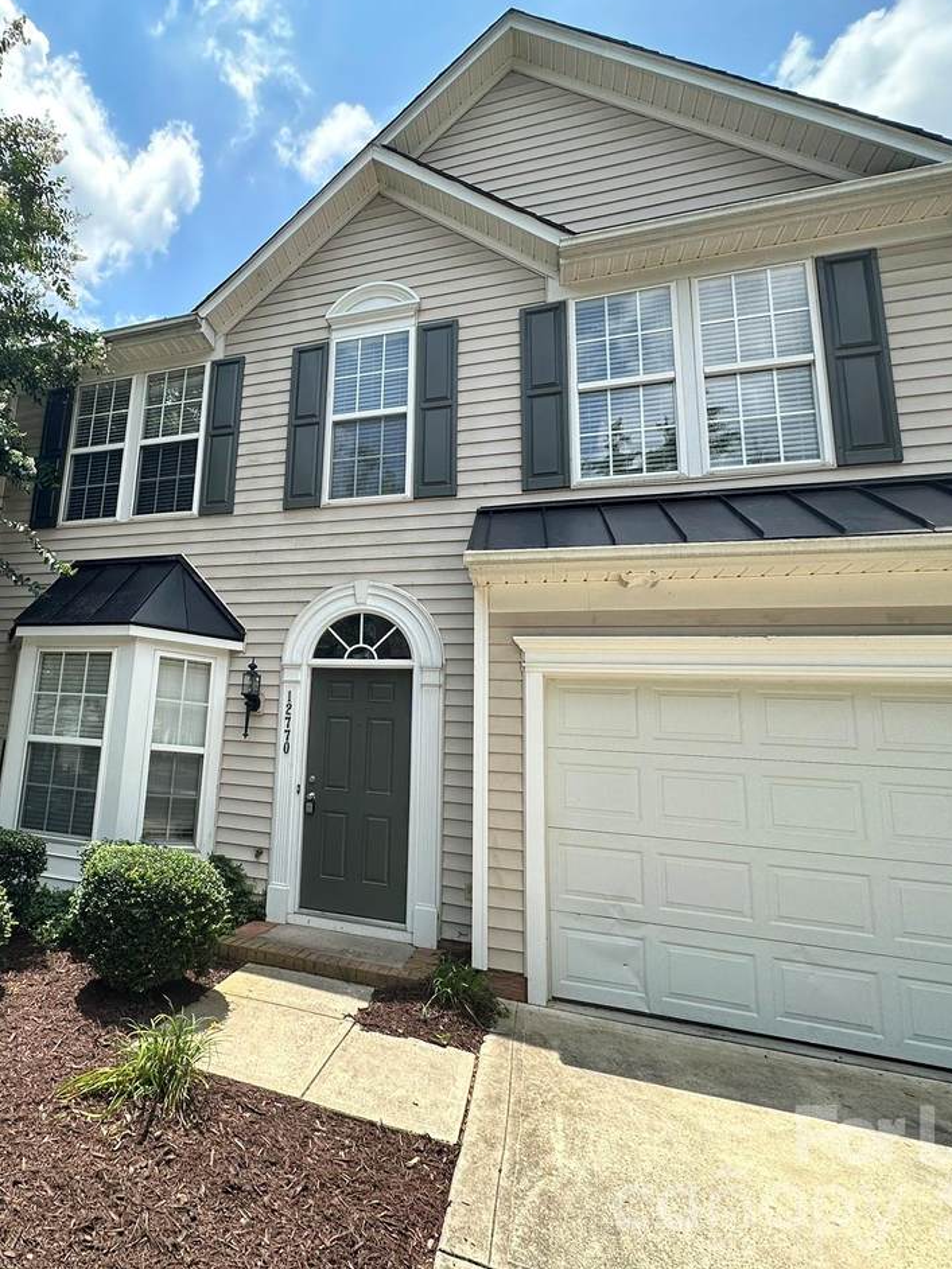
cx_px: 257
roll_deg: -4.2
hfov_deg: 65.2
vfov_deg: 84.7
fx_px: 697
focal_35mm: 19
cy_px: 624
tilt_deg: +10.9
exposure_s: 1/997
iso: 50
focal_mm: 2.22
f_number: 2.2
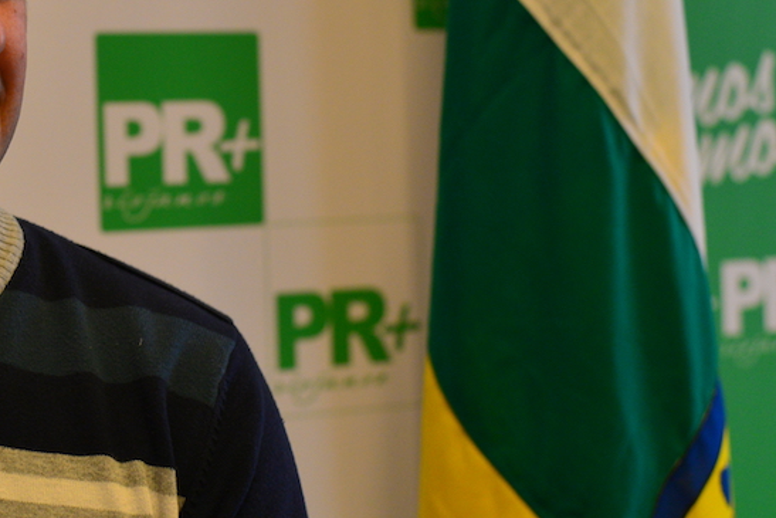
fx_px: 2523
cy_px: 91
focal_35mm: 117
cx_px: -54
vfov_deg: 11.7
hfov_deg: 17.0
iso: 1000
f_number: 3.5
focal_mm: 50
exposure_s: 1/160
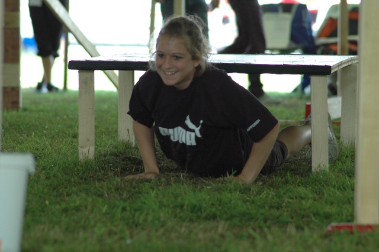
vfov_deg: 4.4
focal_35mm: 315
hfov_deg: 6.5
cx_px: 190
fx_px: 3314
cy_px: 126
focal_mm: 210
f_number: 5.6
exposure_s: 1/125
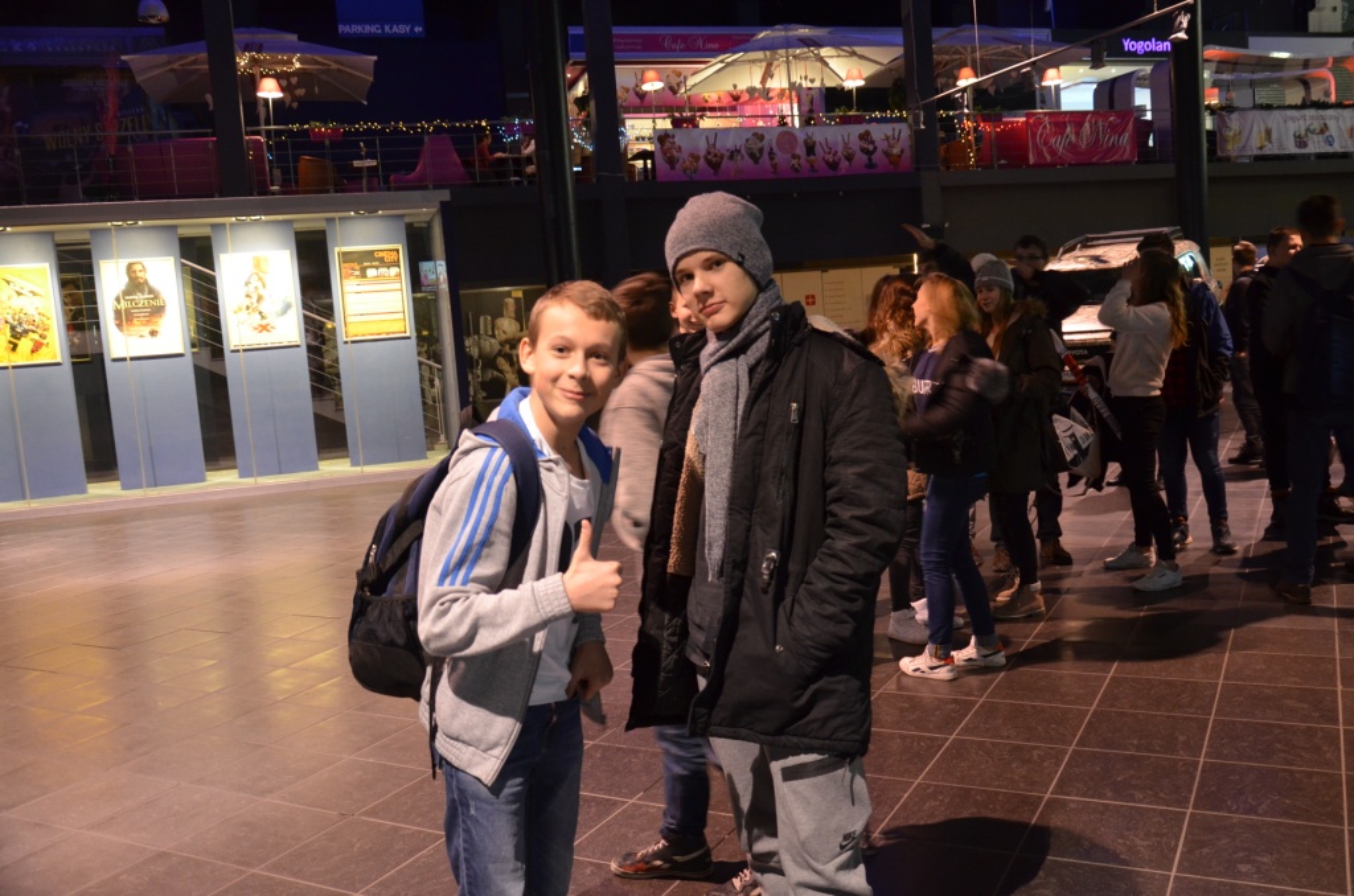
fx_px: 1182
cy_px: 448
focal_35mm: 32
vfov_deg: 41.5
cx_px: 677
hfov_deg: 59.6
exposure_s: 1/20
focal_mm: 21
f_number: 3.8
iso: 1600
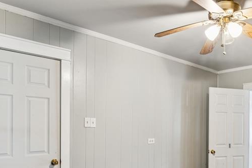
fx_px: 232
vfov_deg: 38.4
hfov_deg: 54.6
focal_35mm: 33
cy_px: 132
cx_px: 185
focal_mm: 16.1
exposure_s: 1.6
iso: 200
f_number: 13
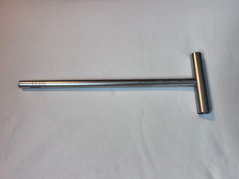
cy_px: 90
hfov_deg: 67.3
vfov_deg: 53.1
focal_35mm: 26
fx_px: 180
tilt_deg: -67.5
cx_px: 120
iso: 64
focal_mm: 5.7
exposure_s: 1/120
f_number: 1.5
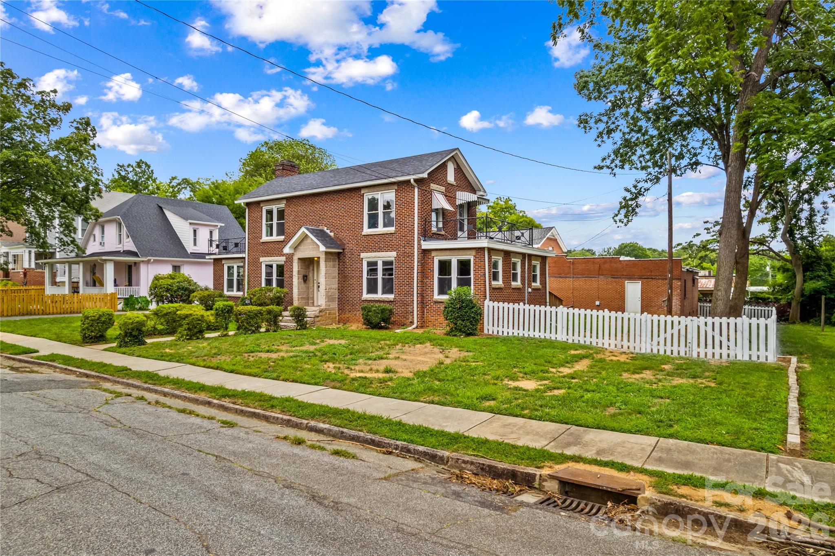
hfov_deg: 78.6
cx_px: 418
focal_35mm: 22
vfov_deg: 57.2
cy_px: 278
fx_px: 510
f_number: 2.8
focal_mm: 8.38
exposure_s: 1/640
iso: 100
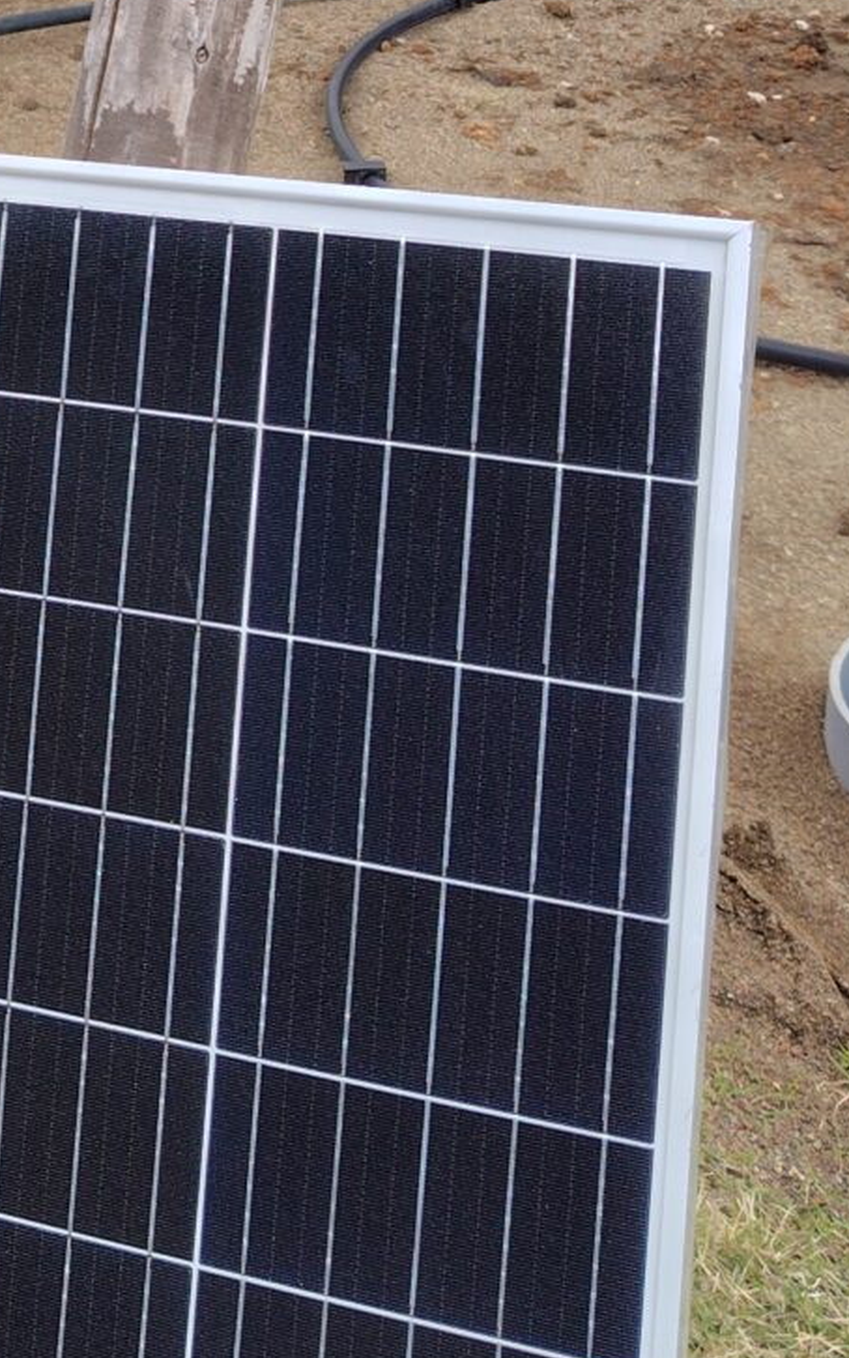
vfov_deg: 22.8
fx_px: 3183
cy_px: -118
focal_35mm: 86
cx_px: -802
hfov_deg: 13.3
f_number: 1.9
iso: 50
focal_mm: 5.6
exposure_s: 1/242
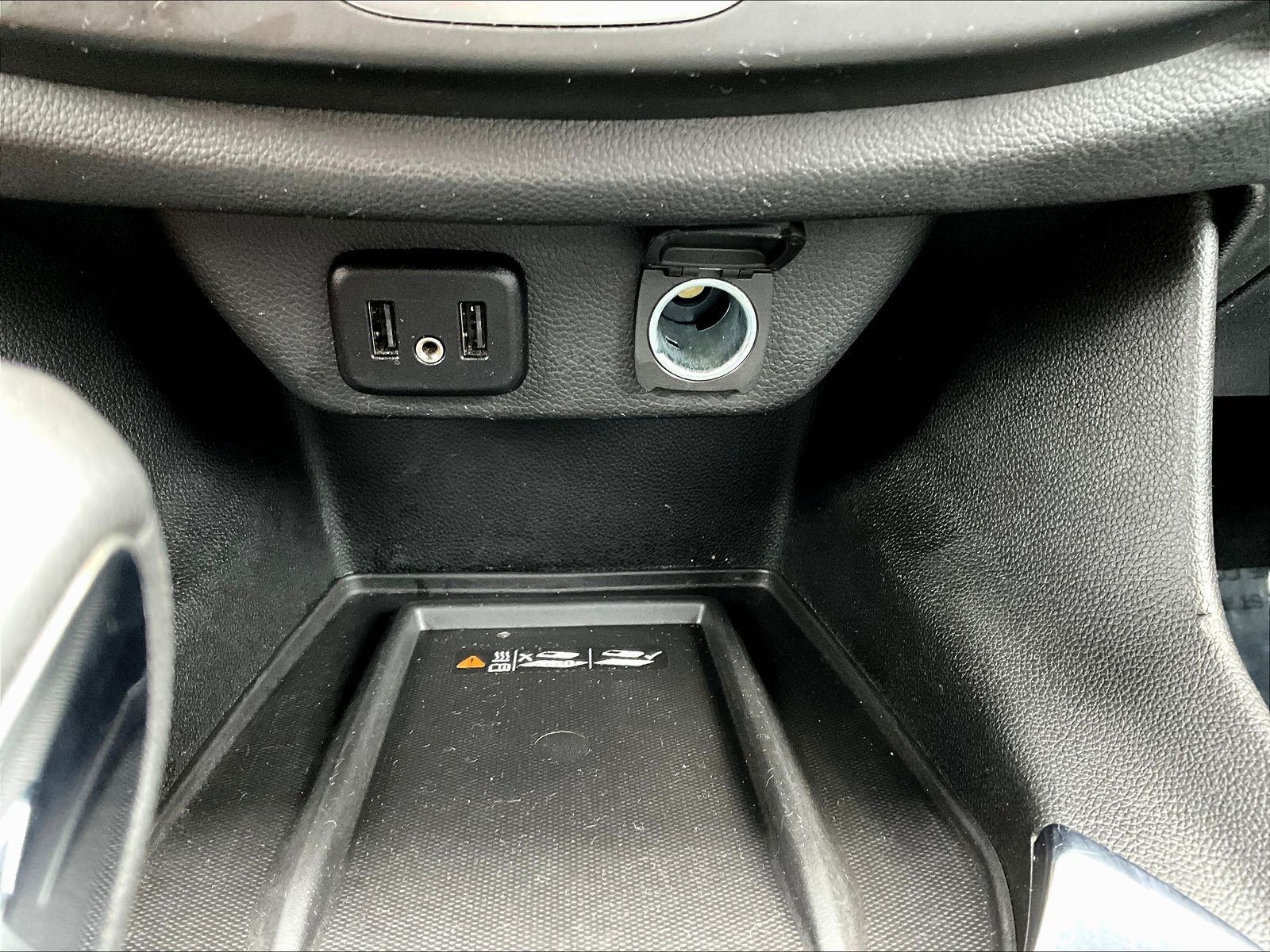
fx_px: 1064
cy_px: 476
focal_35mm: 29
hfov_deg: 61.7
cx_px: 635
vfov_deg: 48.2
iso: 500
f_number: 1.8
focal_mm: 3
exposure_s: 1/30
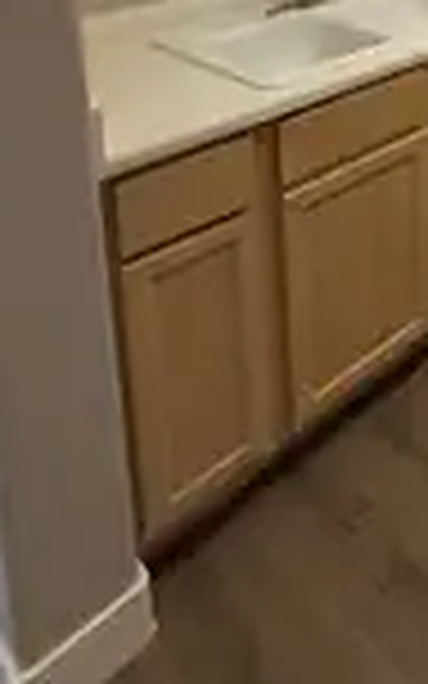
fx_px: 728
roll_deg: -0.5
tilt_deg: -7.1
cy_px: -90
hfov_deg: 26.2
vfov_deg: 39.7
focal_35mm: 39
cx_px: 599
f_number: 2.2
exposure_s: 1/120
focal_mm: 2.22
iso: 320
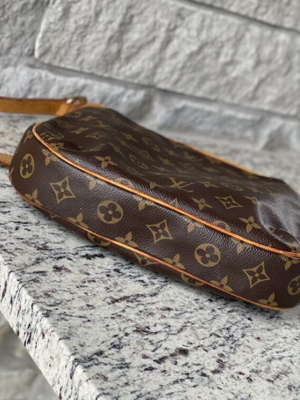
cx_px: 168
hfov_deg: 18.7
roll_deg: -24.8
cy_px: 196
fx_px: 913
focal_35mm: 79
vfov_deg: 24.7
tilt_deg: -20.1
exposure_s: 1/121
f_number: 2.2
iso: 160
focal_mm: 7.5
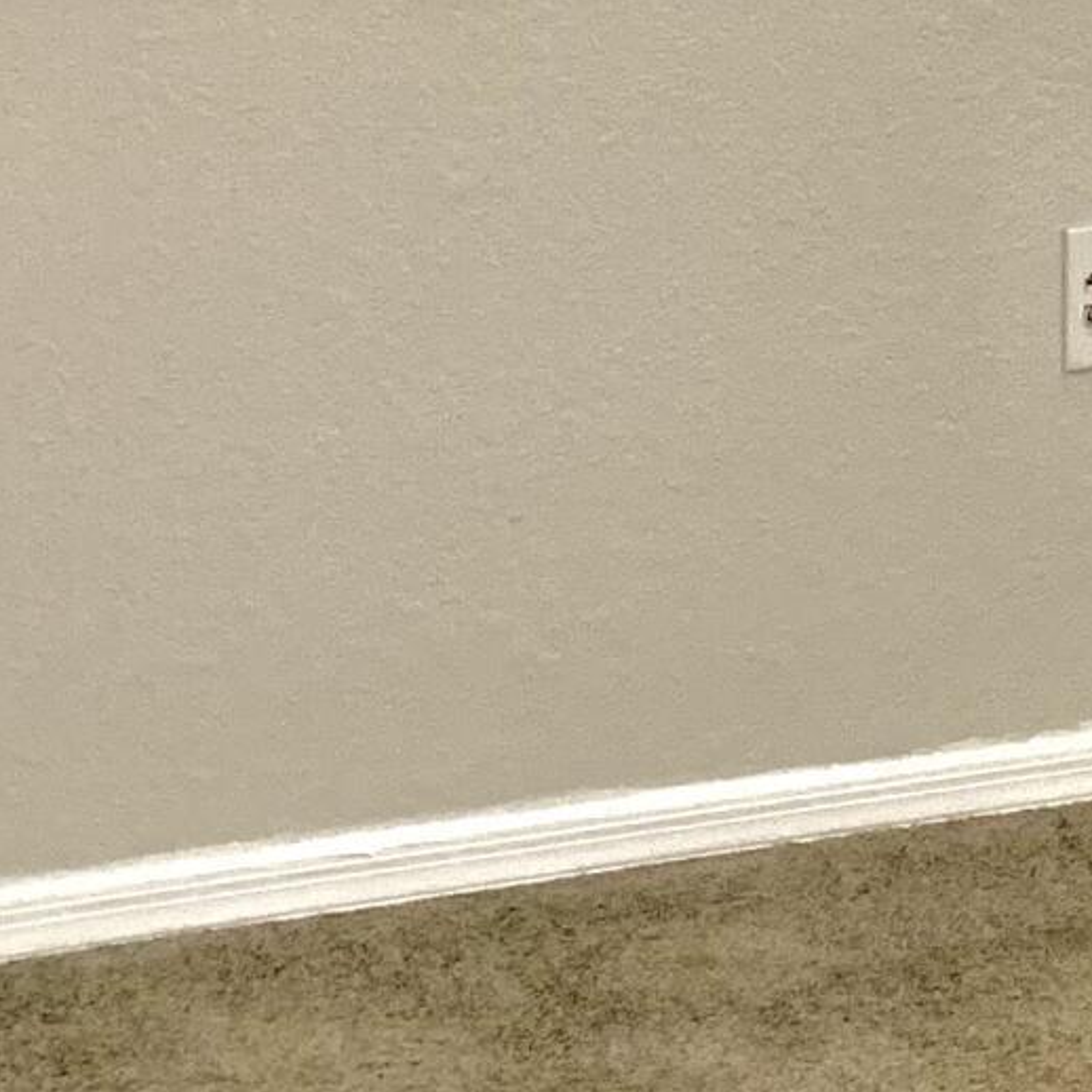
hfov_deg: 11.9
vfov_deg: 12.2
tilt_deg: -1.2
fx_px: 4747
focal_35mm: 133
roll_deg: +0.4
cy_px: -782
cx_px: 2081
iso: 250
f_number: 1.8
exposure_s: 1/40
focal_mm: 4.25
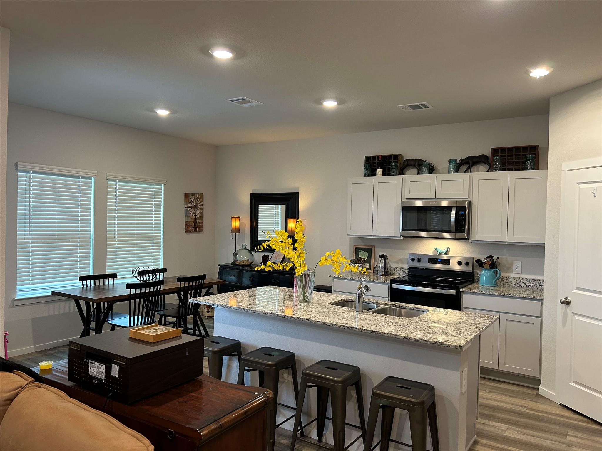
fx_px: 452
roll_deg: -1.3
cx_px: 301
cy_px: 226
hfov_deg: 67.3
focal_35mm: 26
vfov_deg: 53.1
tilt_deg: -2.1
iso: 125
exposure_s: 1/60
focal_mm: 5.7
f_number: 1.5
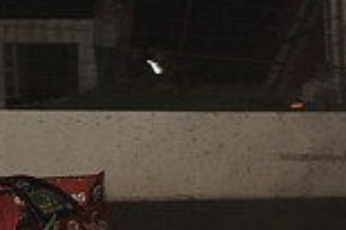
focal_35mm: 419
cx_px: -243
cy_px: 380
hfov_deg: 4.9
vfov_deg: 3.3
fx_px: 4023
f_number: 6.3
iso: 1000
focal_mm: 112
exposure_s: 1/320
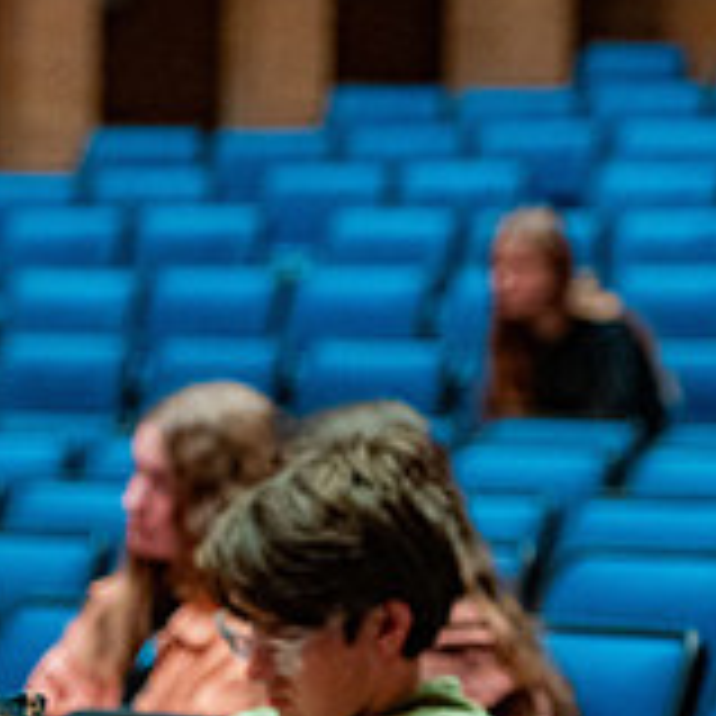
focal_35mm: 295
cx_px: -158
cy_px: 788
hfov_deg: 5.9
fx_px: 6903
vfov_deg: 5.9
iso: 3200
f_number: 2.8
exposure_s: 1/160
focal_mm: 95
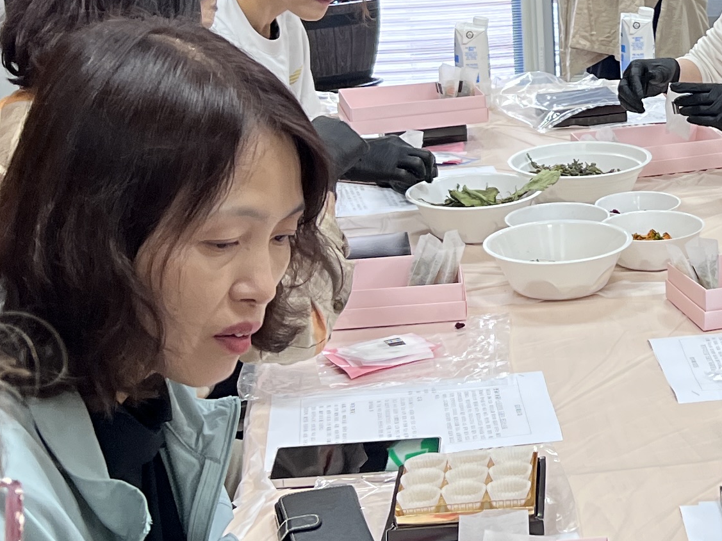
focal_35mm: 93
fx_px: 1940
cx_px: 785
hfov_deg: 20.2
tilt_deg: -14.7
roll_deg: +1.2
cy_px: 150
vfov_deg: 15.8
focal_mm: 5.7
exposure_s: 1/120
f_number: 1.5
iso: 125
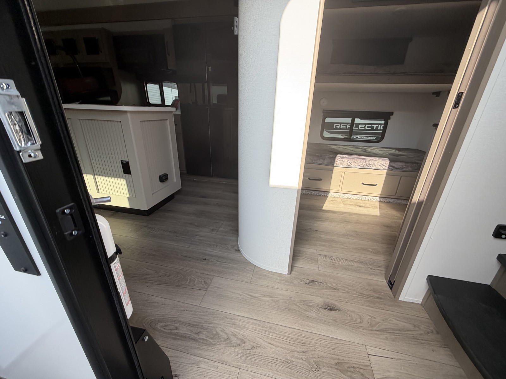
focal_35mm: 14
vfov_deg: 85.7
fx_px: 205
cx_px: 253
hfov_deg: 102.1
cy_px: 190
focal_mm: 2.22
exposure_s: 1/207
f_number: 2.2
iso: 40
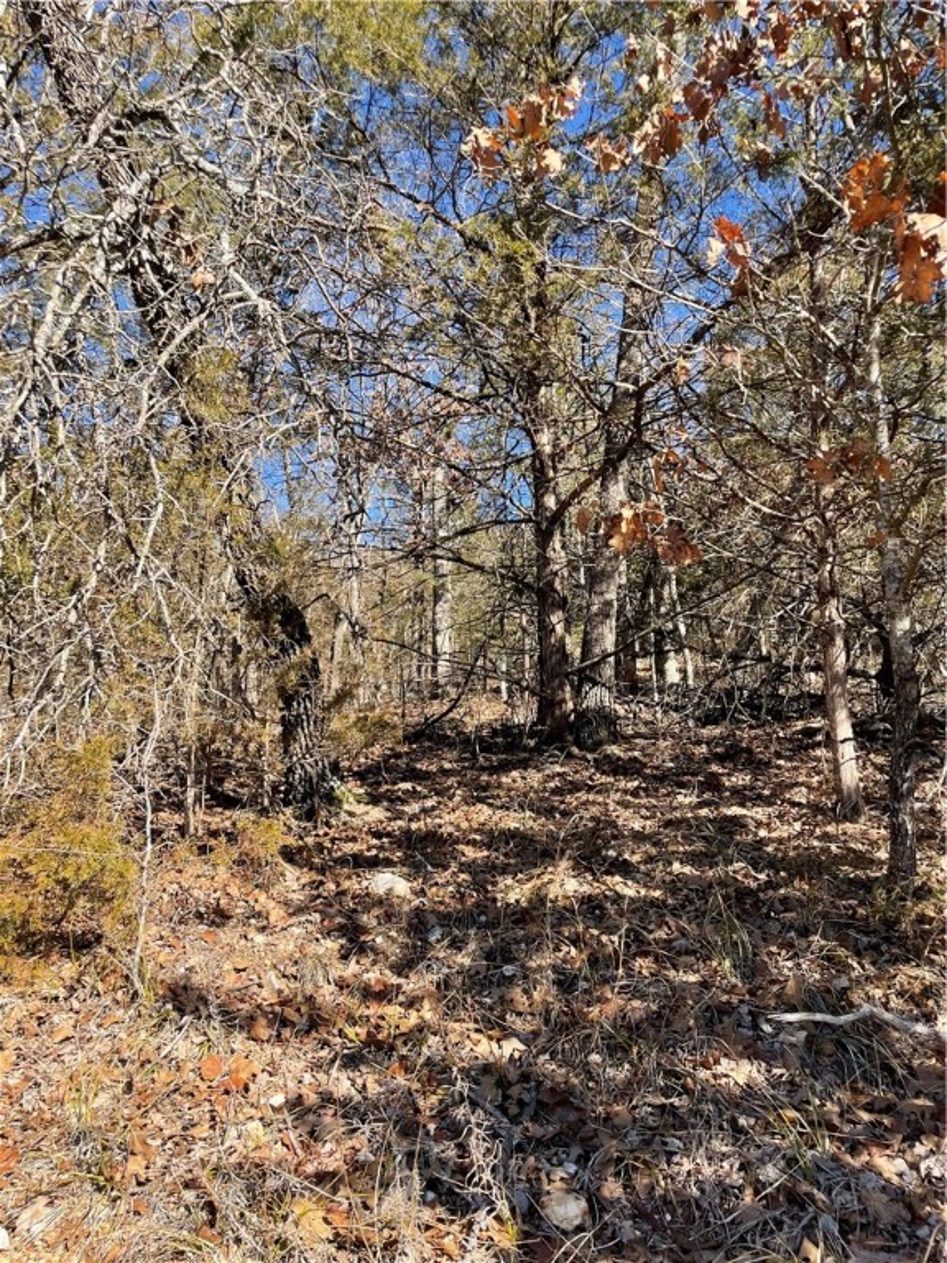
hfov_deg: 53.1
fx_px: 948
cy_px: 632
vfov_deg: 67.3
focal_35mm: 26
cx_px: 474
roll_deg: -0.5
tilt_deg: +17.0
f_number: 1.6
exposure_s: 1/849
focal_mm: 4.2
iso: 32
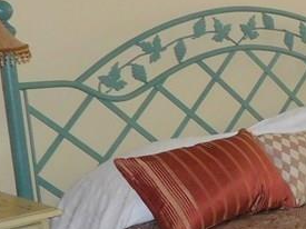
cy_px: 118
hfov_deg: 17.1
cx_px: 562
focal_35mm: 93
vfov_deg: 15.9
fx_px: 822
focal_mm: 4.5
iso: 280
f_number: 3.4
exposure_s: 1/30
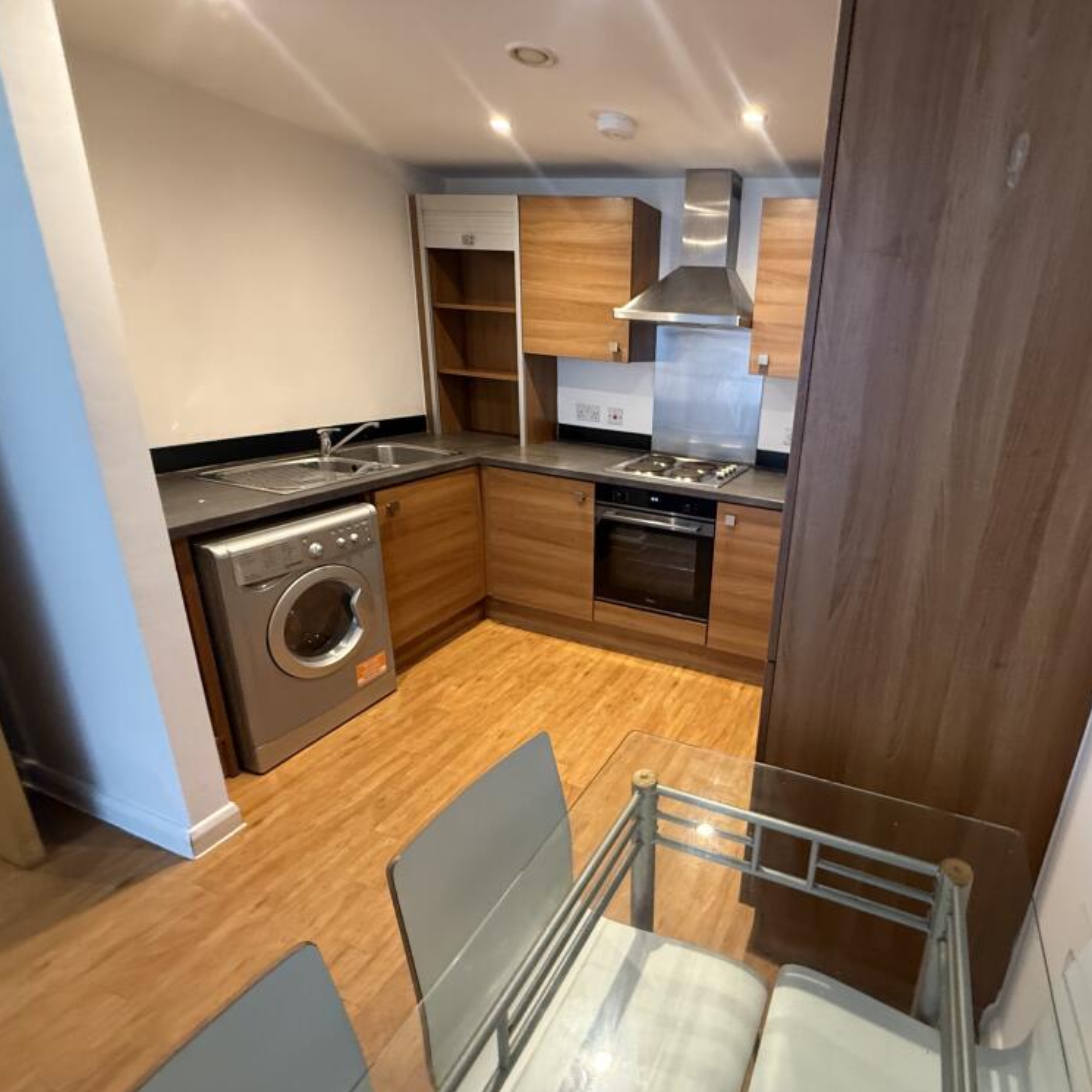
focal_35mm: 17
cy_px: 538
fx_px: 607
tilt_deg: -20.7
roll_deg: -0.3
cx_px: 721
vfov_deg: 84.0
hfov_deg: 81.4
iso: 400
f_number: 2.2
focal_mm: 2.22
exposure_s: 1/50
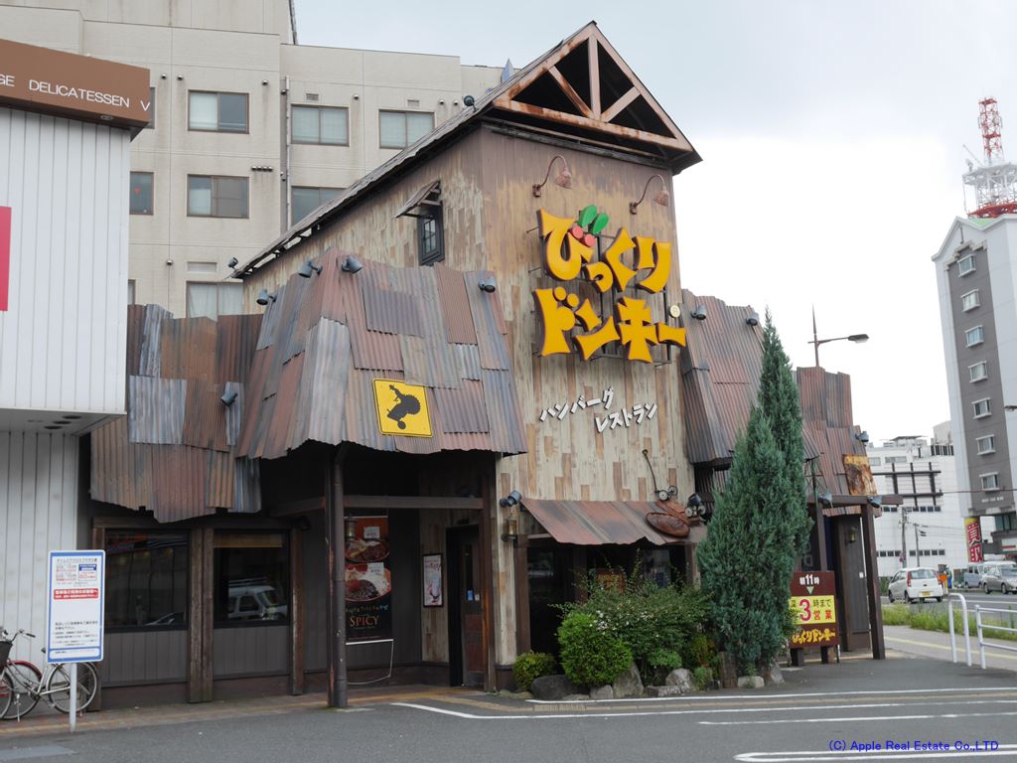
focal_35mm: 40
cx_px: 508
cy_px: 382
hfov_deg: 46.8
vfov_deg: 36.0
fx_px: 1175
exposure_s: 1/160
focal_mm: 20
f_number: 6.3
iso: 200
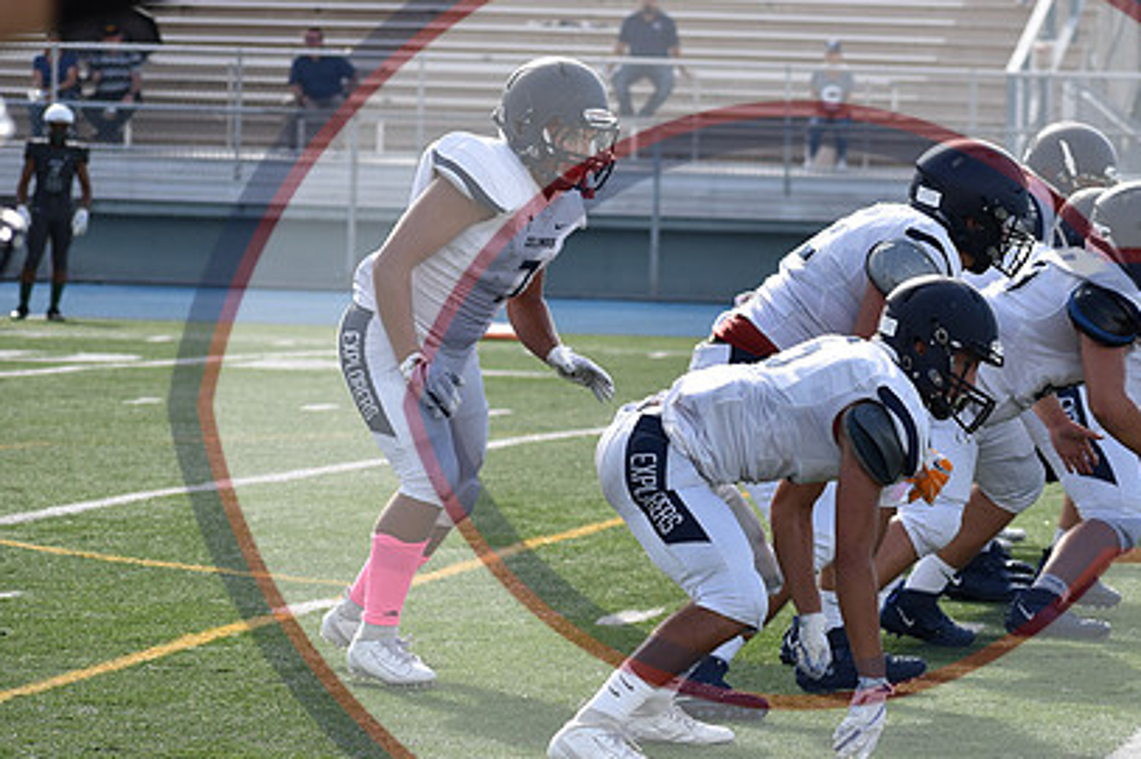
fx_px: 7119
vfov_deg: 6.1
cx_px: 785
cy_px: 405
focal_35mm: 225
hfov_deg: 9.2
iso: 400
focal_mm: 105
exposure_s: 1/1250
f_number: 5.6
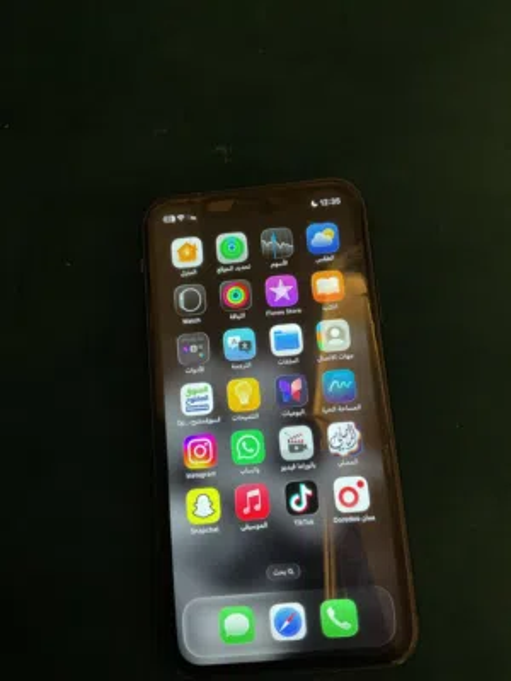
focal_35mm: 29
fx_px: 571
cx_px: 256
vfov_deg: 61.7
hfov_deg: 48.2
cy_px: 340
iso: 400
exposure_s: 1/30
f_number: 1.8
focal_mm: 3
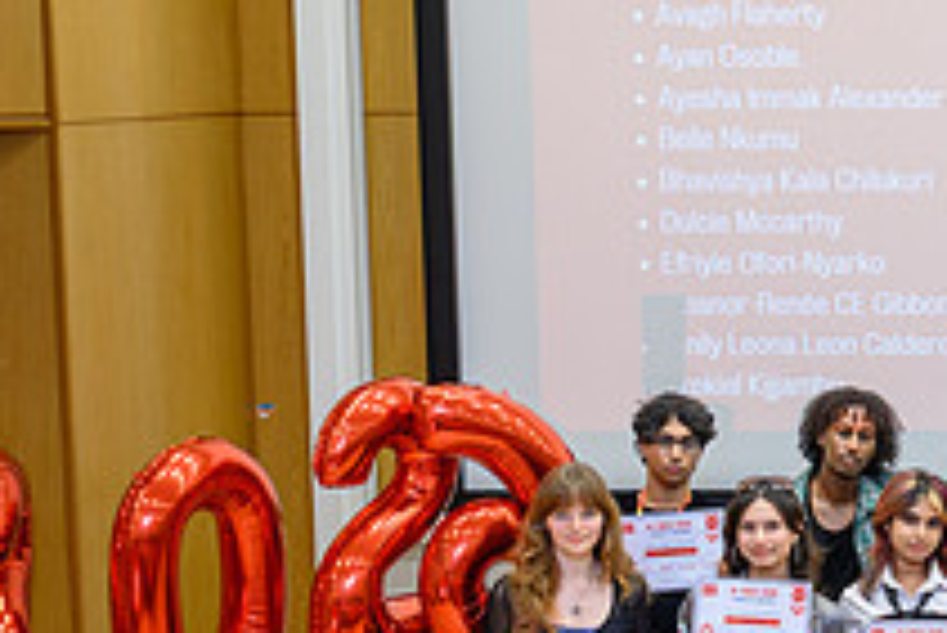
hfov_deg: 18.3
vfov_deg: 13.0
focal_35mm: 105
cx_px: 1189
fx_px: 2764
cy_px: 402
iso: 1600
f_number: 2.8
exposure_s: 1/200
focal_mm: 38
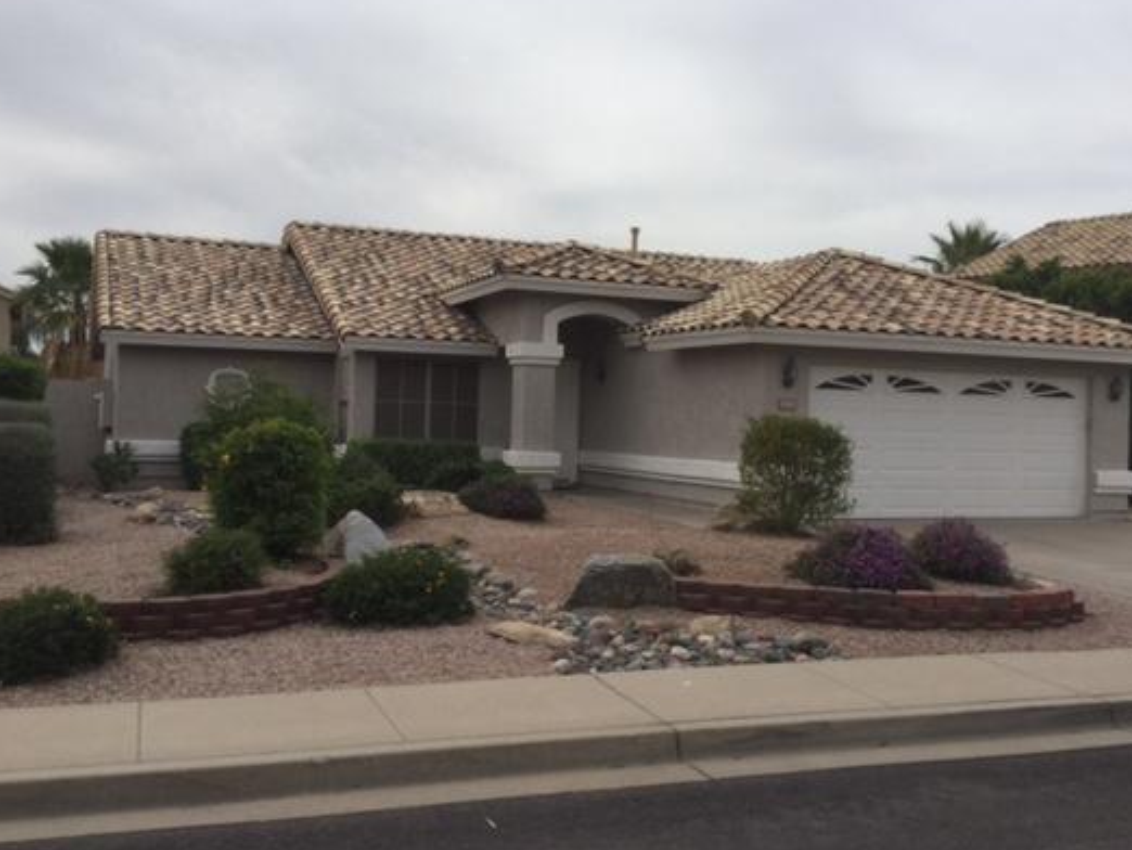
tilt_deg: +1.7
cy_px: 386
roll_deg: -1.9
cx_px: 625
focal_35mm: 38
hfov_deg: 48.9
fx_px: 1243
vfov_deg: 37.7
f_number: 2.4
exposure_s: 1/2146
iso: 25
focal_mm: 3.3
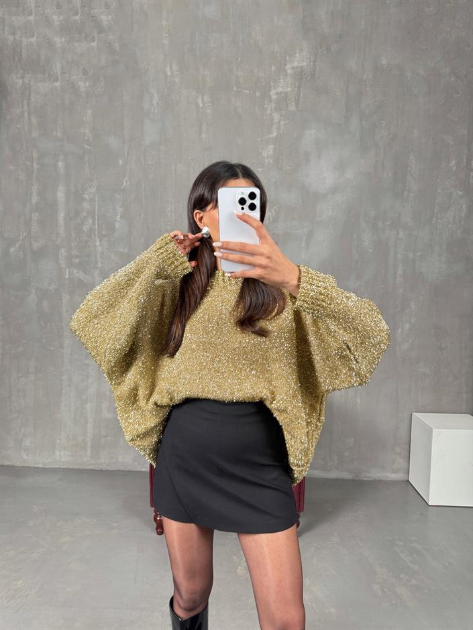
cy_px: 315
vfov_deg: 71.6
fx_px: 437
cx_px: 236
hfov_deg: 56.8
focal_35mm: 24
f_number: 1.78
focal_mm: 6.76
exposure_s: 1/69
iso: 200
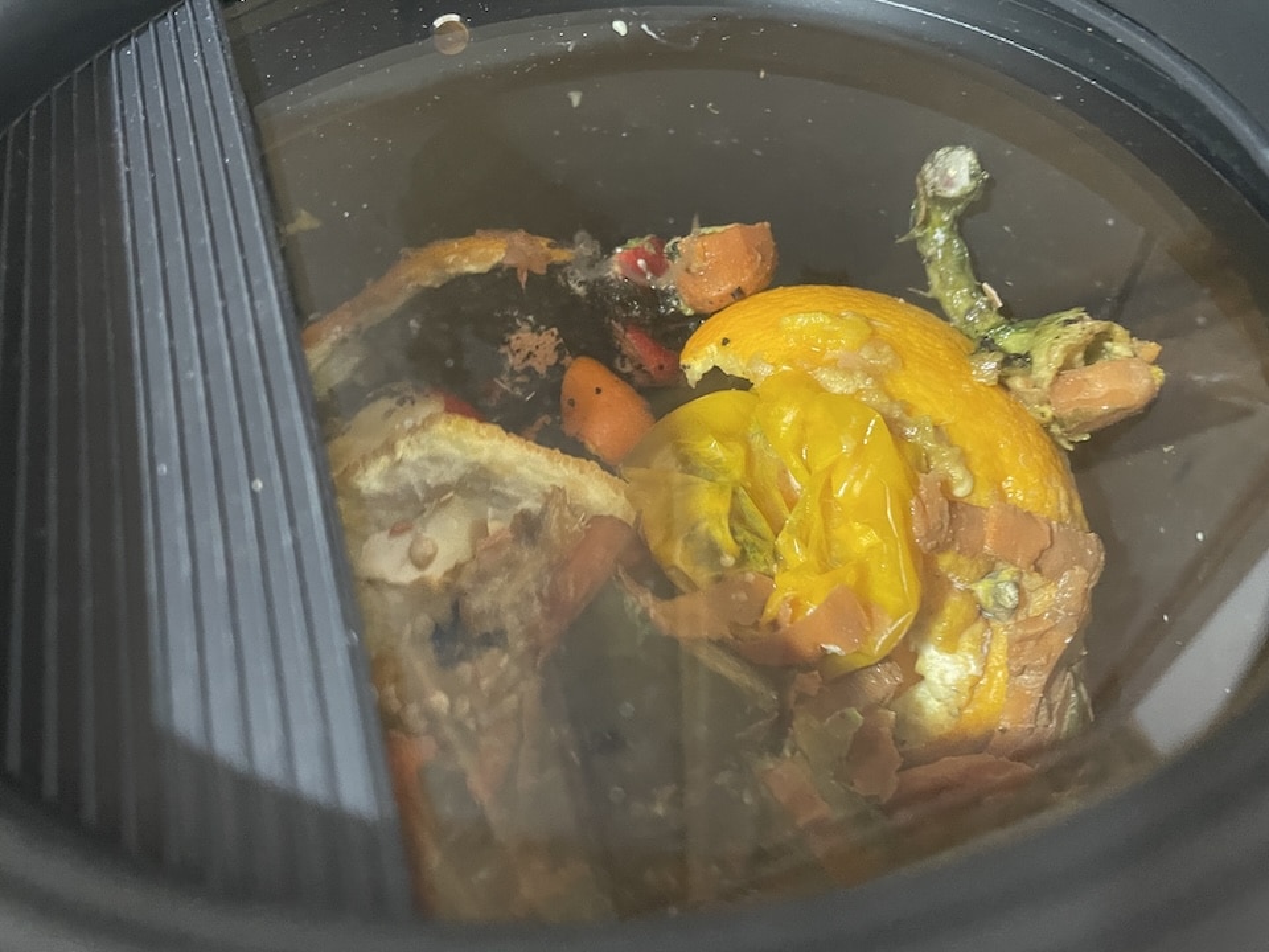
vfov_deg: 53.1
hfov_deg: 67.3
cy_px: 476
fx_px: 953
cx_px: 634
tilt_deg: -54.0
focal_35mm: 26
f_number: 1.6
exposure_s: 1/30
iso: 640
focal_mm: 4.2
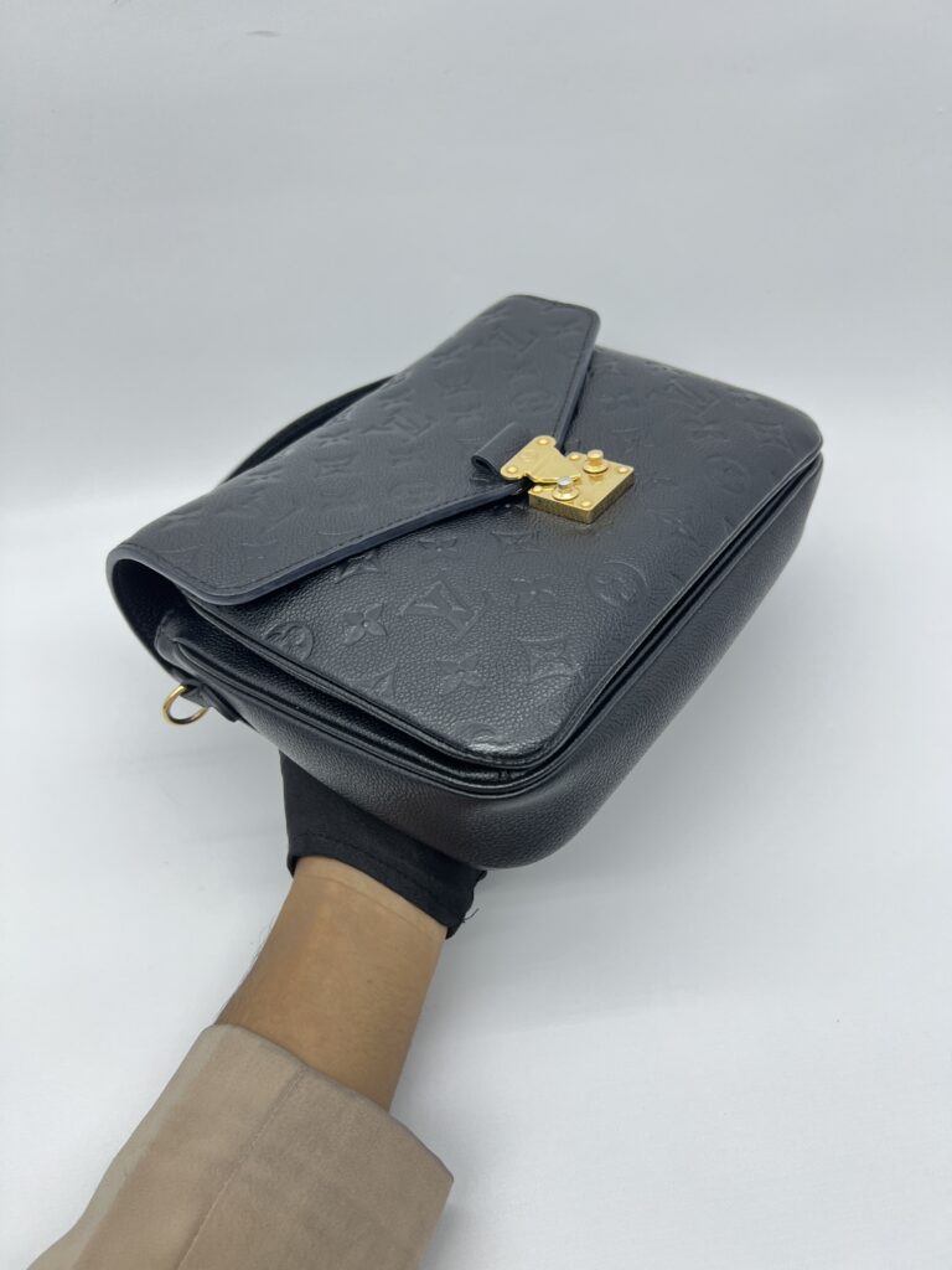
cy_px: 635
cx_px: 476
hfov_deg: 53.1
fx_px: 953
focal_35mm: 26
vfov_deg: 67.3
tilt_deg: -45.0
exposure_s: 1/100
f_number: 1.5
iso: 50
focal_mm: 5.7
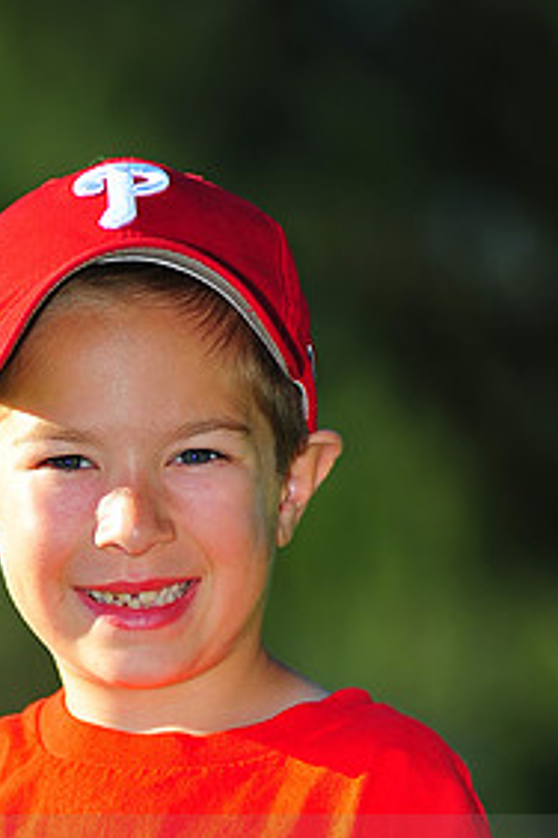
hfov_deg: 3.7
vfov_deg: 5.6
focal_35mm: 370
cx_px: 107
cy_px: 856
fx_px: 8602
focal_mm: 180
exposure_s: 1/1250
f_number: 4
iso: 200
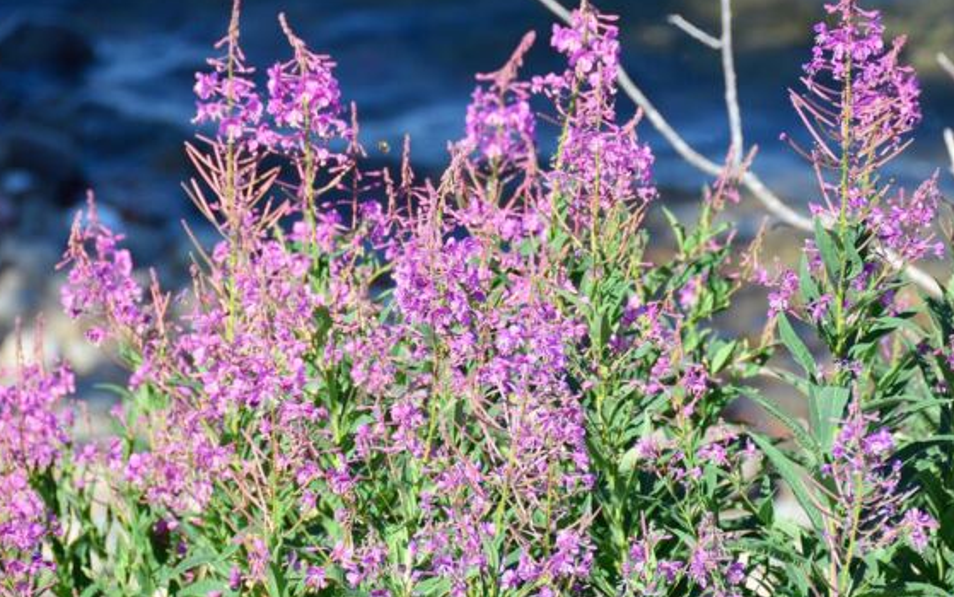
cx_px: 493
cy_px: 323
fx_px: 9078
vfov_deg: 3.8
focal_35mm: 349
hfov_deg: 6.0
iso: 200
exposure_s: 1/500
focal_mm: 200
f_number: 5.6
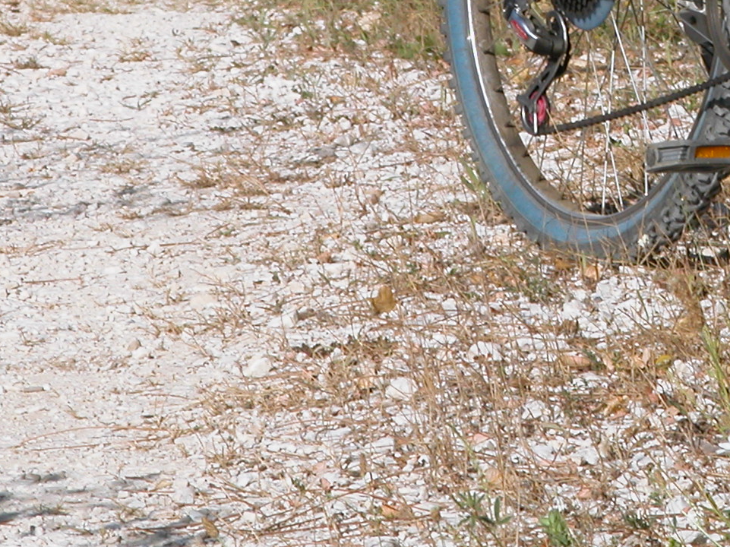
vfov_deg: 2.9
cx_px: 807
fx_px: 10730
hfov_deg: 3.9
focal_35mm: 509
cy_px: -130
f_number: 6.4
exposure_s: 1/399
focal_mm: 48.5
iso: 100
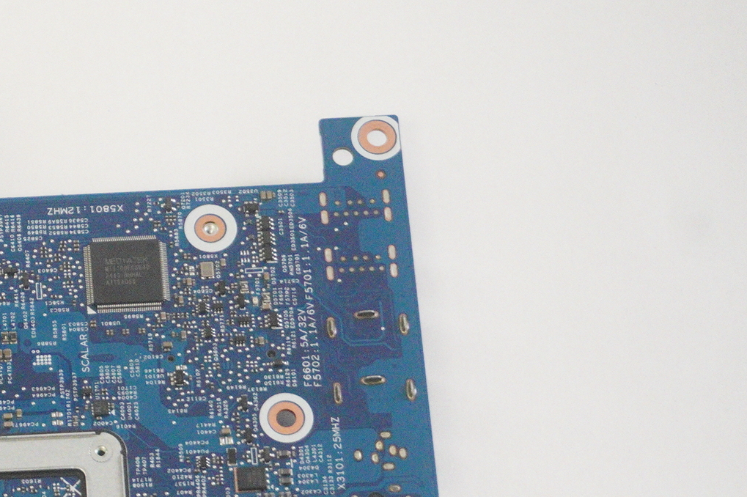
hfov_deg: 12.7
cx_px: -150
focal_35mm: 158
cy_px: 533
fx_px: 3281
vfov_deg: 8.6
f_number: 5.6
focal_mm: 43
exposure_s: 1/200
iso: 5000
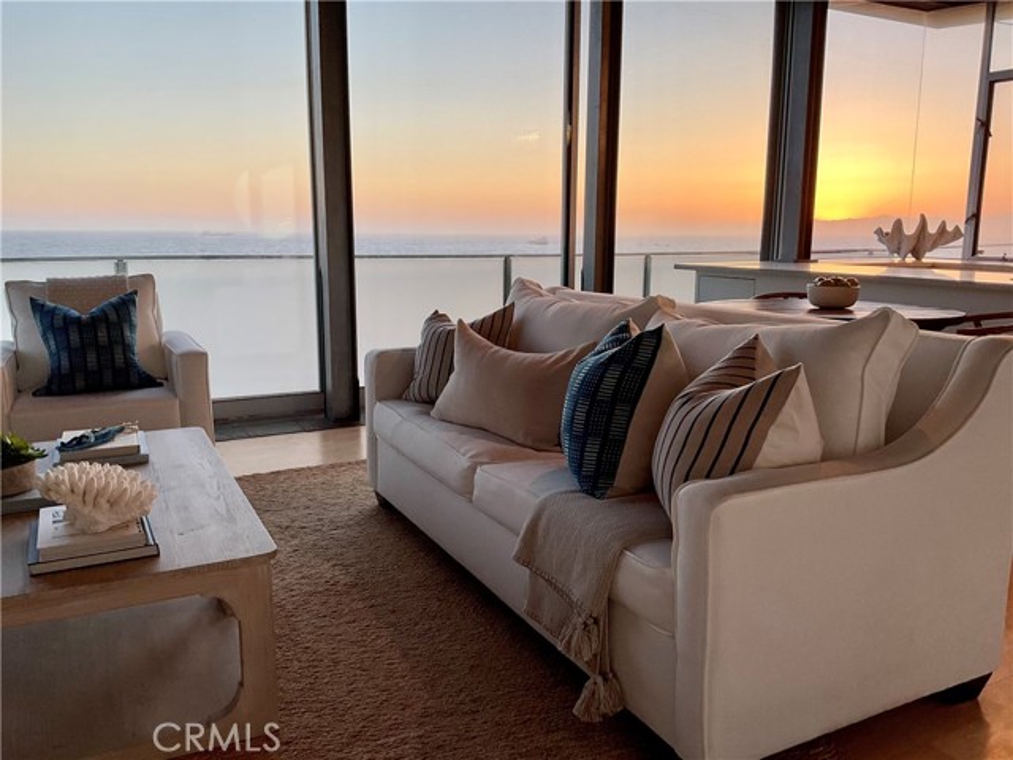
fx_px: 849
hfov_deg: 61.7
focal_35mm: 29
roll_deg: +0.0
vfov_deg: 48.2
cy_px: 380
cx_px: 506
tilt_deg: -10.0
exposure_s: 1/120
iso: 32
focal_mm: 3
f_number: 1.8
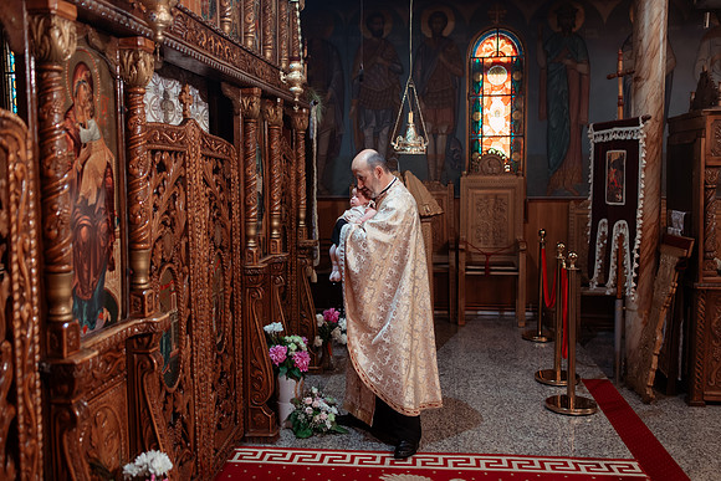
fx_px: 701
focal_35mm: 35
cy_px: 240
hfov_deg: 54.4
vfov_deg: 37.9
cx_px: 360
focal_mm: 35
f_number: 2.5
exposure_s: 1/250
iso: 1600
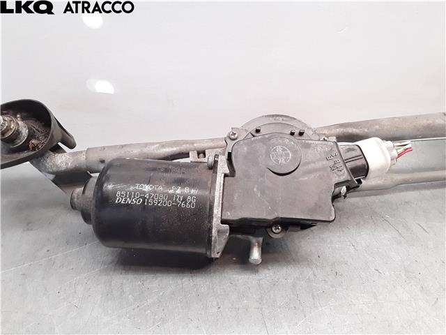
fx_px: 361
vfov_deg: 49.7
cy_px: 168
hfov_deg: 63.4
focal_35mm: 28
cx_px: 223
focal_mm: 2.91
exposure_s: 1/100
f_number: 1.9
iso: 100
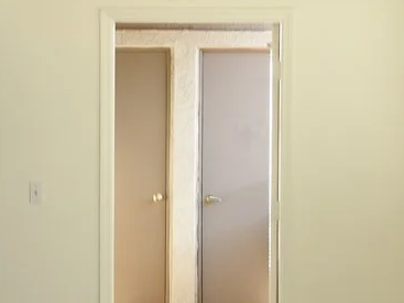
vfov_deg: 21.9
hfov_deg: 29.0
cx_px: 214
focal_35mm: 67
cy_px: 144
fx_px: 782
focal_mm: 4.3
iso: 100
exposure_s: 1/50
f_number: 3.3
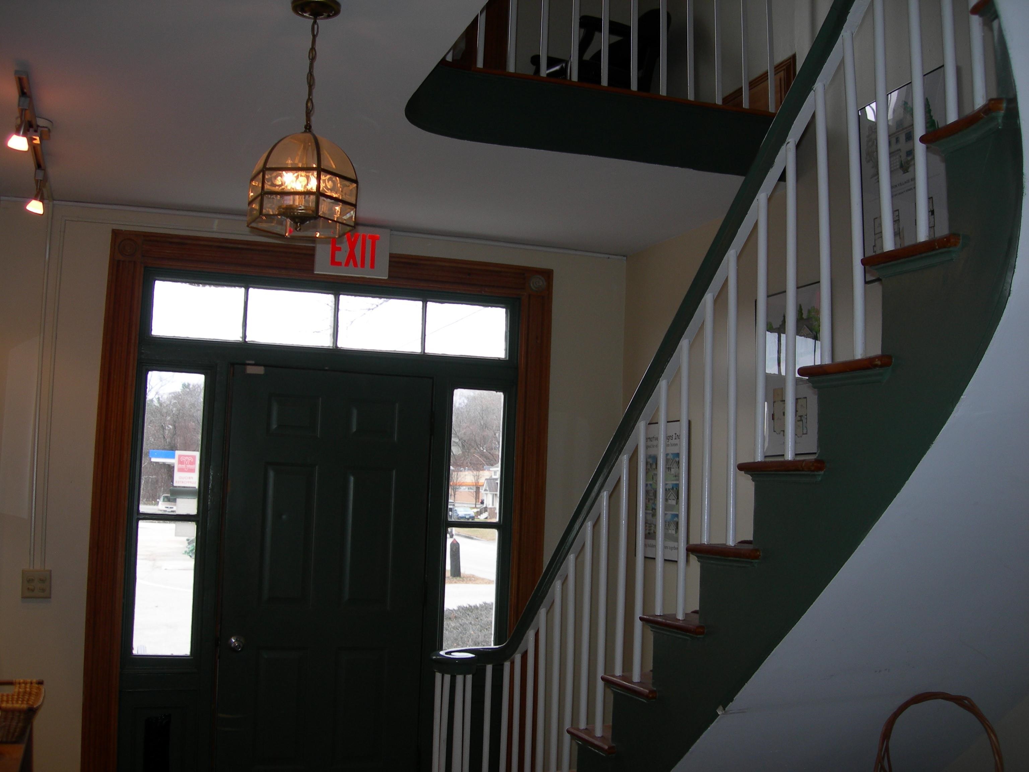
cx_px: 514
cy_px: 386
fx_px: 1130
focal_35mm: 38
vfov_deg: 37.7
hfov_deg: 49.0
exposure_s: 1/60
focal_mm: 7.8
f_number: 2.8
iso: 50
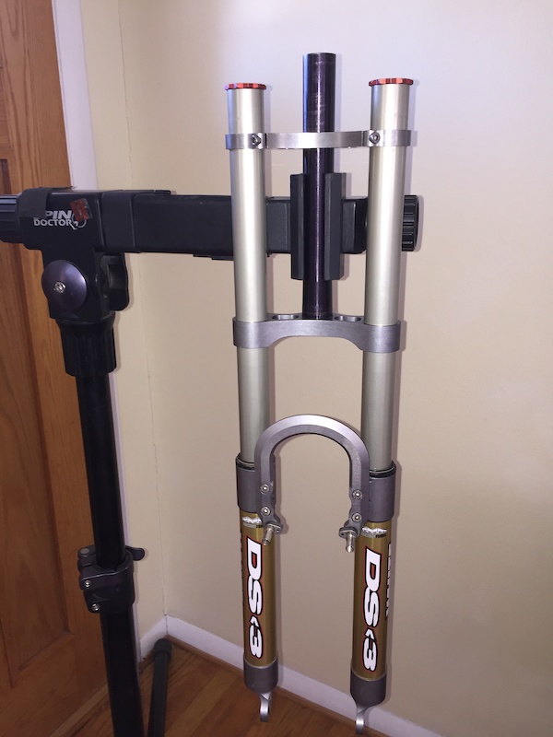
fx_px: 618
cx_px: 276
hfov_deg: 48.2
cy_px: 368
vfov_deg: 61.7
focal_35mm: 29
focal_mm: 4.15
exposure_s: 1/30
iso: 50
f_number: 2.2
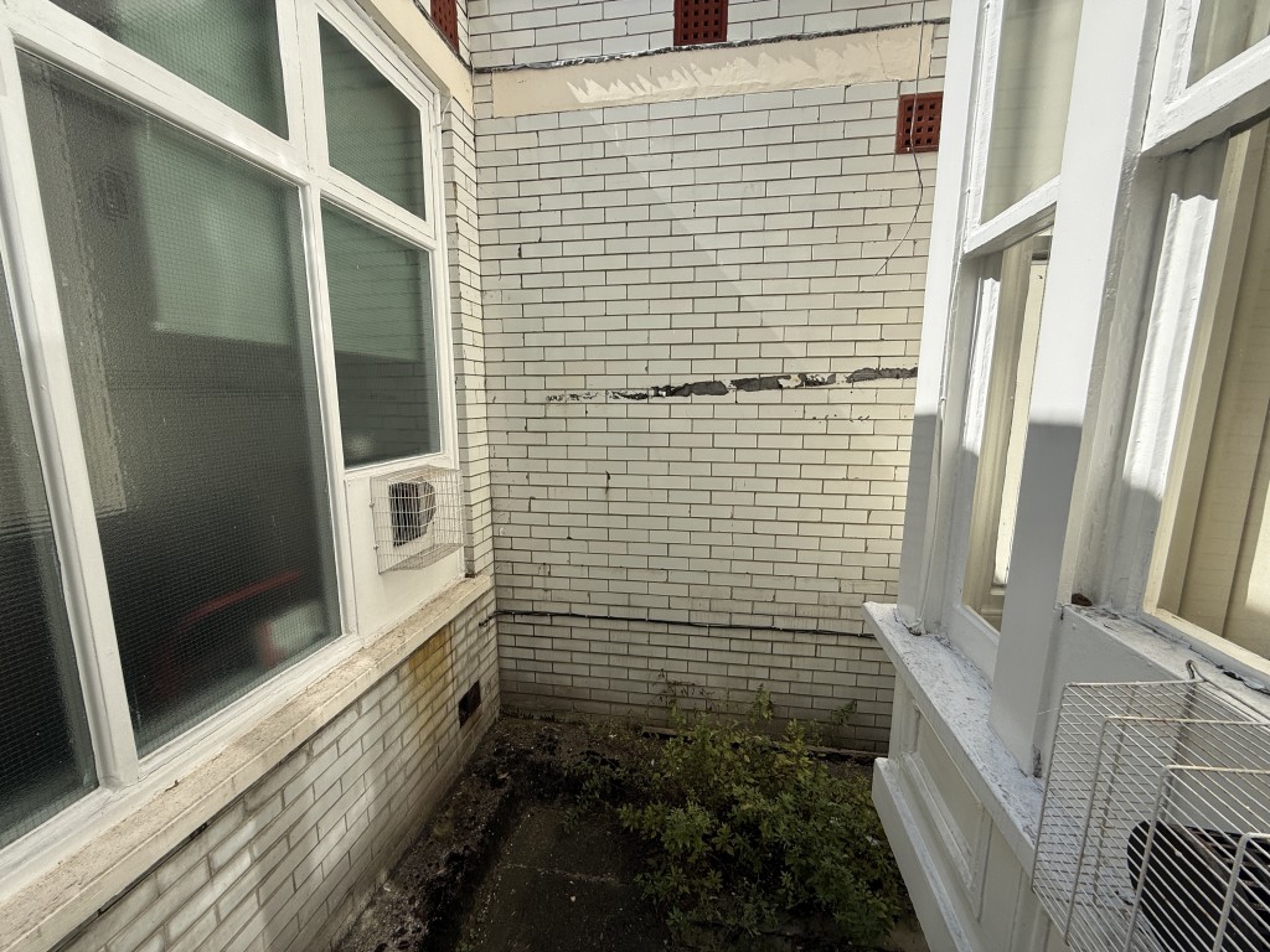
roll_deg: -0.2
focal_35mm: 14
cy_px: 476
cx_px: 635
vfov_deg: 85.7
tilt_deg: -8.8
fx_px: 514
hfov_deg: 102.1
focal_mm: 2.22
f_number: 2.2
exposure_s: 1/1534
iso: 50
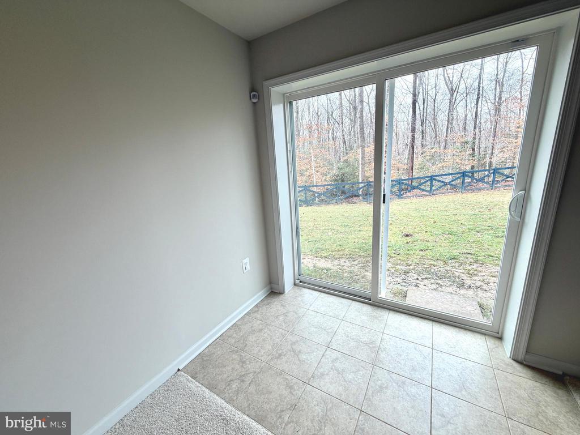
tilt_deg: -13.1
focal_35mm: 14
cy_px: 218
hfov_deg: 102.1
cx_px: 290
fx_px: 235
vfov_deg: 85.7
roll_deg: +3.2
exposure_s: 1/120
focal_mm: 2.22
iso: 32
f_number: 2.2
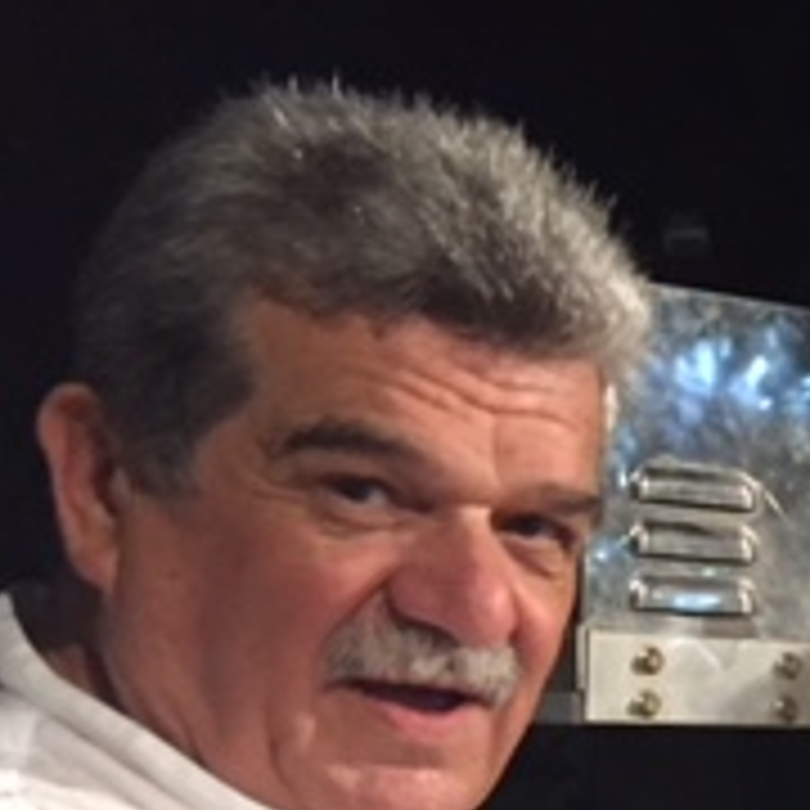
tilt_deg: -1.4
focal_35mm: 91
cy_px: 783
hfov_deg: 16.5
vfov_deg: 18.6
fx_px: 2409
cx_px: 1368
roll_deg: -0.9
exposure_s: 1/17
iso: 320
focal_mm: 4.15
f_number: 2.2
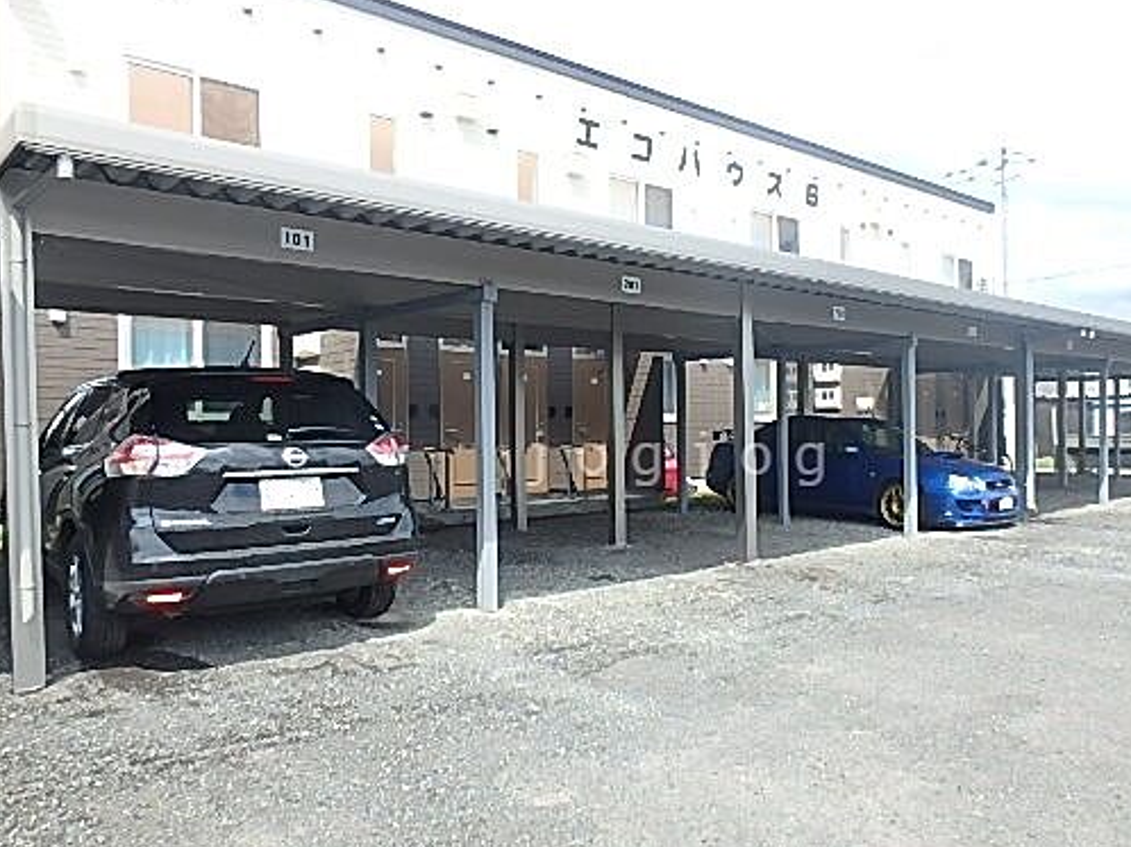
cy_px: 459
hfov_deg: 64.7
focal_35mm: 27
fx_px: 882
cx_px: 681
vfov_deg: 51.3
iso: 125
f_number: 3.5
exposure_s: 1/500
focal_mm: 3.7
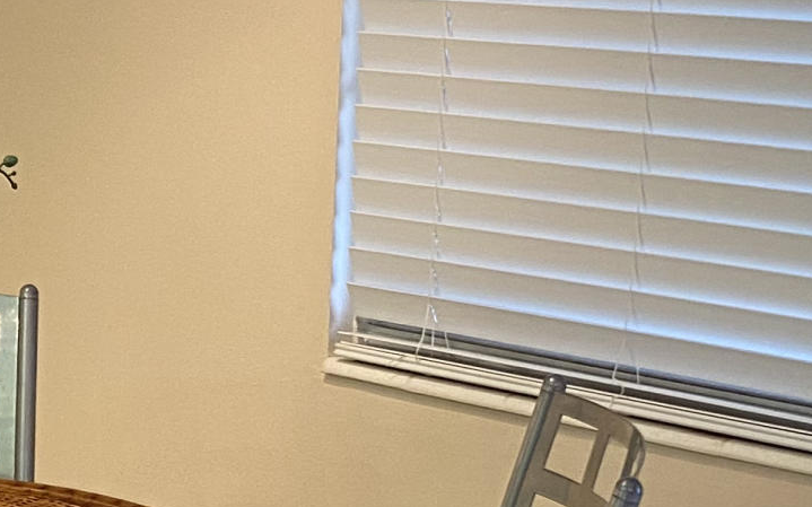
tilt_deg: -14.4
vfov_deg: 11.3
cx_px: 116
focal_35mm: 115
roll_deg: -0.3
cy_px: 501
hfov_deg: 17.9
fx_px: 2544
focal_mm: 4.25
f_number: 1.8
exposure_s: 1/60
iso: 100
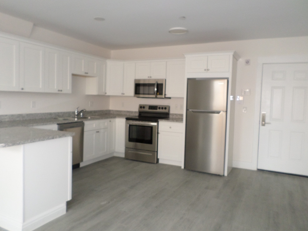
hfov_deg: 67.3
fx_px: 231
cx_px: 150
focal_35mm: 26
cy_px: 111
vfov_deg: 53.0
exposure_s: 1/30
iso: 160
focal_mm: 4.5
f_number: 2.5
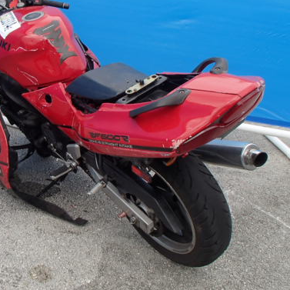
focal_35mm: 42
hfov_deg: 38.9
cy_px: 125
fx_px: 398
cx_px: 68
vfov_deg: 39.9
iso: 100
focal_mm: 5
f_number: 3.9
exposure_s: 1/400
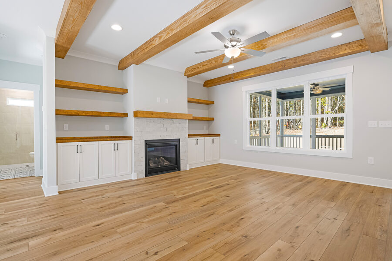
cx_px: 196
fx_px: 185
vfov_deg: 70.4
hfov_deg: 93.3
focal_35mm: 17
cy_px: 130
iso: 3200
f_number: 9
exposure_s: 1/30
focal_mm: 17
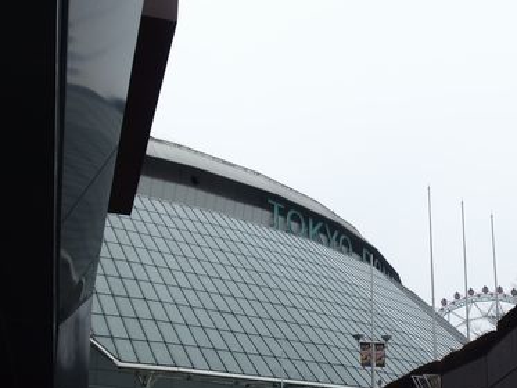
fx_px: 896
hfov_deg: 30.8
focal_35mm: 60
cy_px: 317
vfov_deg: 24.0
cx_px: 463
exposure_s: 1/500
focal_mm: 5.6
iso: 100
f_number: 3.5
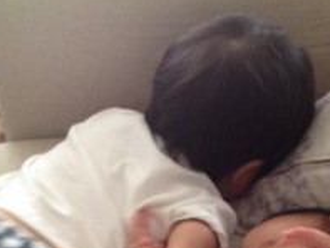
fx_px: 763
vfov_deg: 17.5
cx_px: 211
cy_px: 302
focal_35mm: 80
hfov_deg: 24.3
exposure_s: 1/20
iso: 200
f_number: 2.4
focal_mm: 4.28
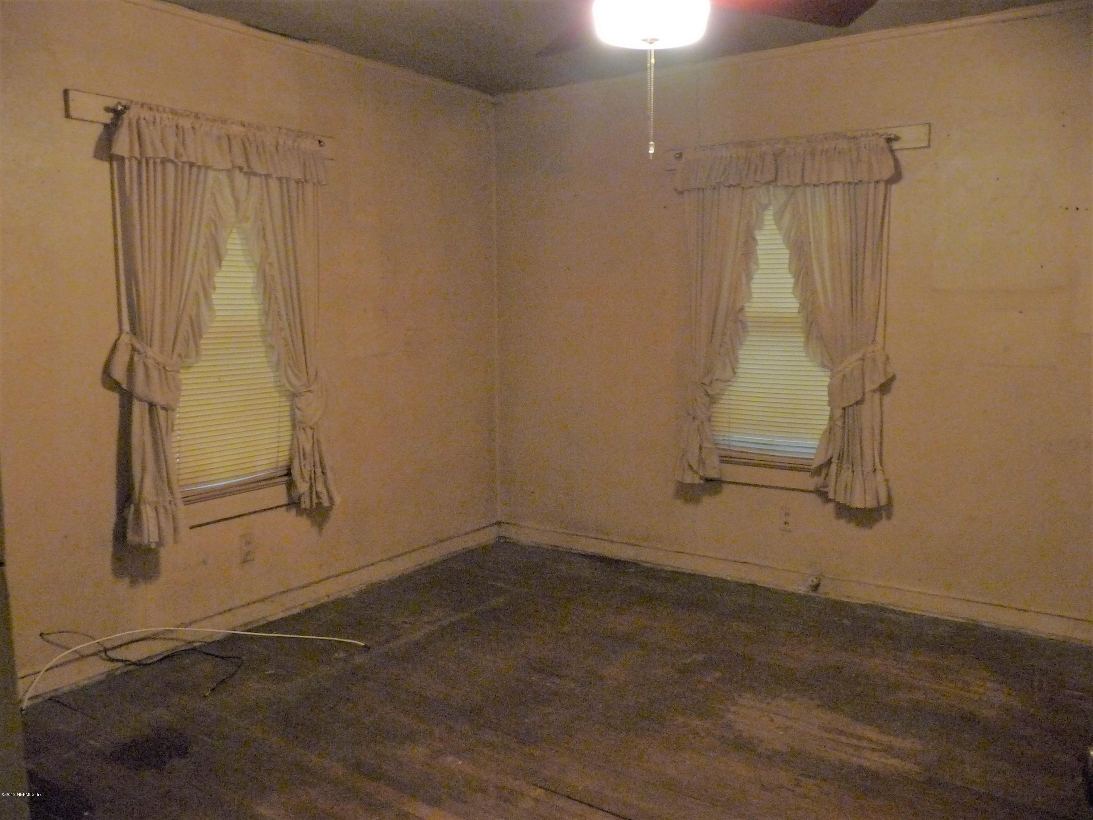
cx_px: 546
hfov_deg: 63.4
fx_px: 884
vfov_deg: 49.7
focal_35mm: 28
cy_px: 410
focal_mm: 4.7
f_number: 3.3
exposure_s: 1/8
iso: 400
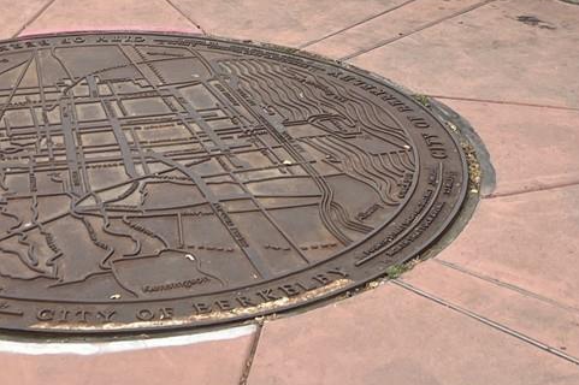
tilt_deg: -6.5
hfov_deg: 24.4
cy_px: -245
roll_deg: +0.8
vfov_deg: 15.2
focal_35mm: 81
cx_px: 57
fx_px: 1302
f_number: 1.5
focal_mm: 5.7
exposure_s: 1/581
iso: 50
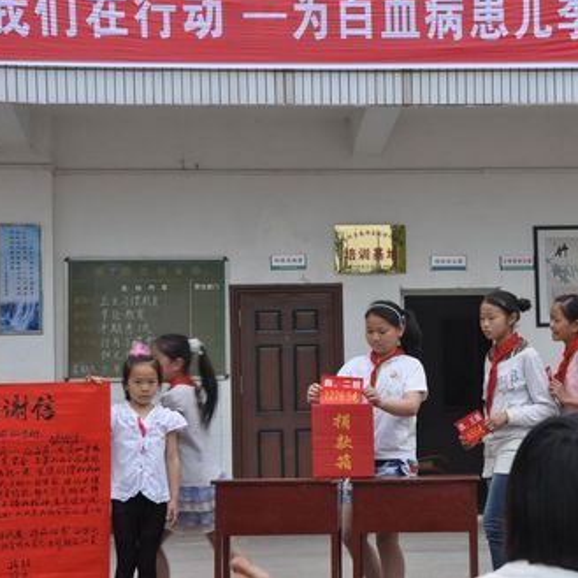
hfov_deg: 18.6
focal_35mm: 93
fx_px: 1757
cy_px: 288
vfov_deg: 18.7
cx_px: 399
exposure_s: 1/80
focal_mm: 48
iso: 200
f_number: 9
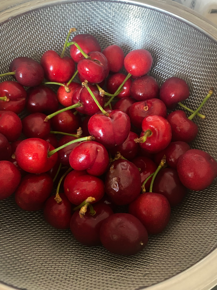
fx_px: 217
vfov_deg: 67.3
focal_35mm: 26
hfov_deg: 53.1
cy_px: 145
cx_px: 108
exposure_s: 1/30
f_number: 1.8
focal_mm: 4.25
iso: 1000
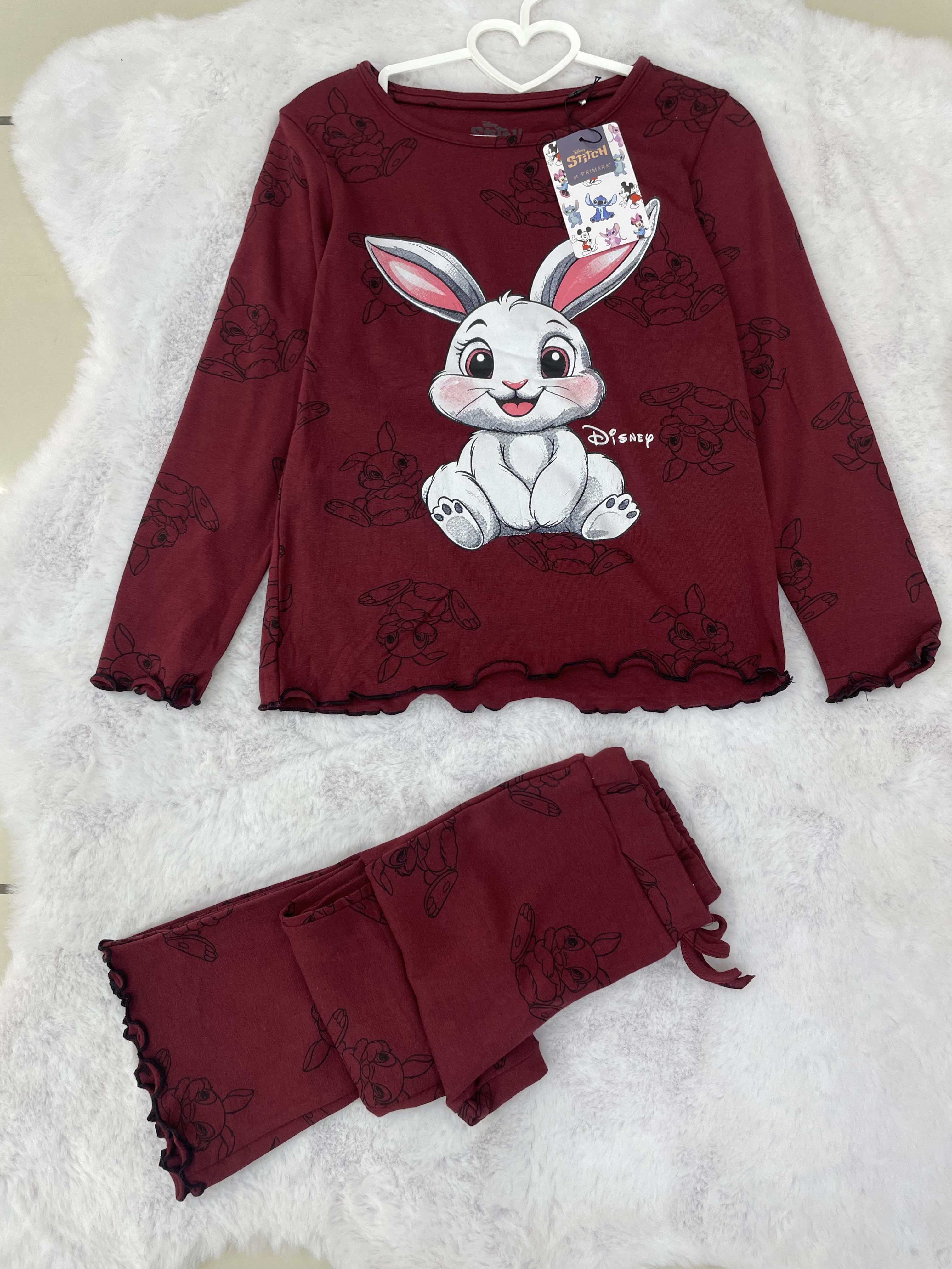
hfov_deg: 53.1
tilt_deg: -81.1
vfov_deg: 67.3
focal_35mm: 26
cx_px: 476
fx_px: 953
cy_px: 634
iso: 50
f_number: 1.6
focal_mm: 4.2
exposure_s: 1/100
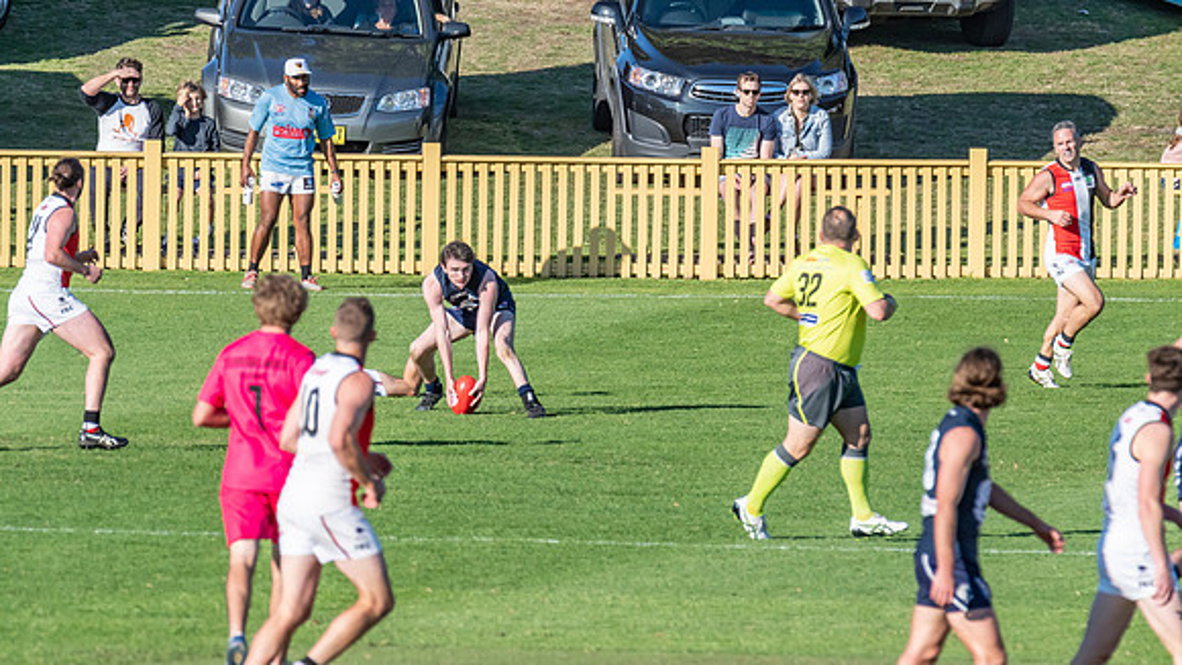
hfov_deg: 3.1
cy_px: 271
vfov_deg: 1.7
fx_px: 22157
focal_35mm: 707
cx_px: 591
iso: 800
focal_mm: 450
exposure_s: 1/2500
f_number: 10
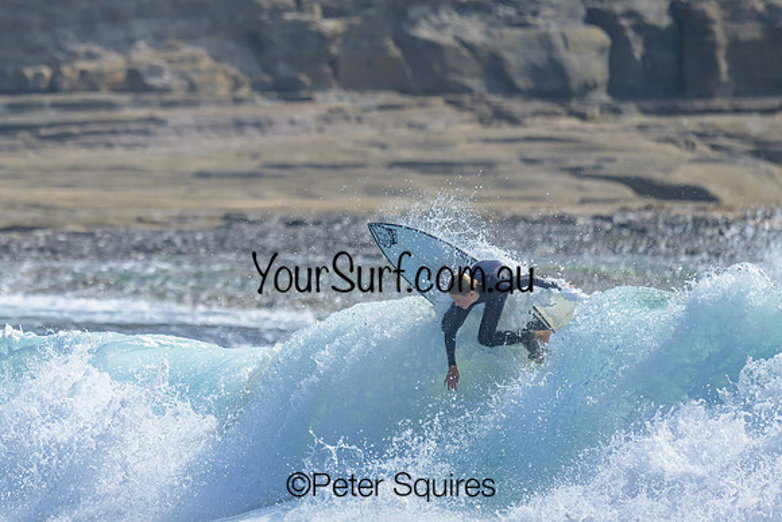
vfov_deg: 1.3
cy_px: 163
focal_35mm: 1100
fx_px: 23898
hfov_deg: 1.9
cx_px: 244
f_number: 6.3
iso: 320
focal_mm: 800
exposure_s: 1/2000
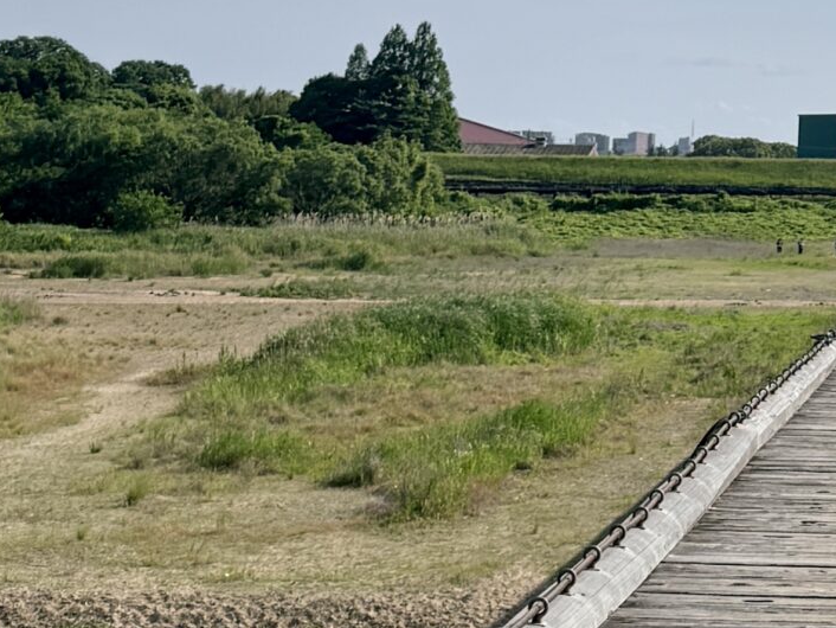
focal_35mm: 87
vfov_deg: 16.6
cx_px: 1131
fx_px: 2102
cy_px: 637
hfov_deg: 20.3
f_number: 1.78
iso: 125
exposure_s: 1/6173
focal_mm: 6.76
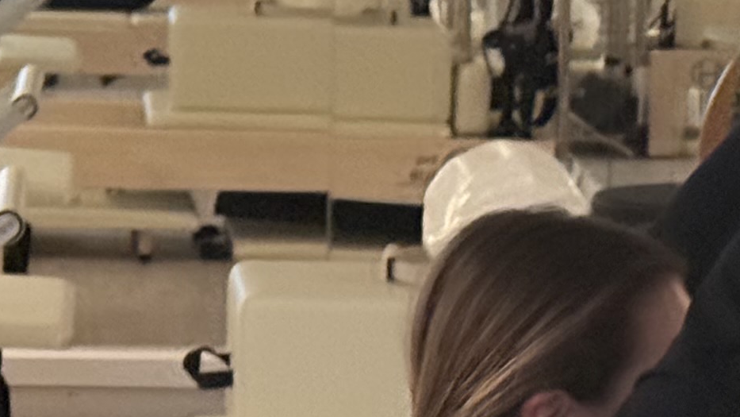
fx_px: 4435
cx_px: 144
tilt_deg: -10.1
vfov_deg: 5.3
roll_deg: -0.8
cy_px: 577
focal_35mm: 226
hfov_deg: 9.5
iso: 640
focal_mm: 6.76
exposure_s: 1/30
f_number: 1.78
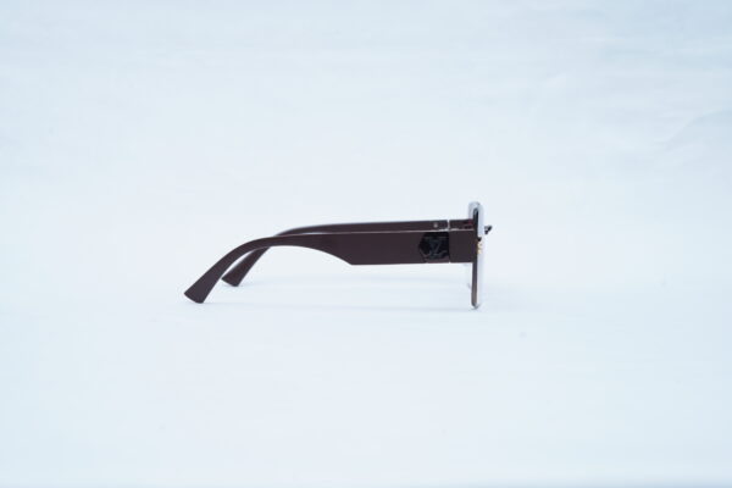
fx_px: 1017
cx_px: 366
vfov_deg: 27.0
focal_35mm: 50
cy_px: 244
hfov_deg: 39.6
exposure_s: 1/160
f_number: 9
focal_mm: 50
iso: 200
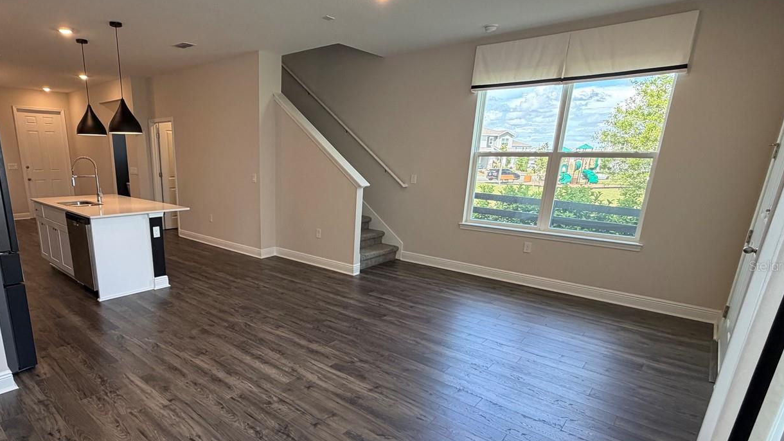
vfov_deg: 55.4
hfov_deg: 85.0
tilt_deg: -15.1
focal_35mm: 20
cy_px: 266
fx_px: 416
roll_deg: -0.5
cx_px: 296
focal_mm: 2.22
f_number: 2.2
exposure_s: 1/120
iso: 160
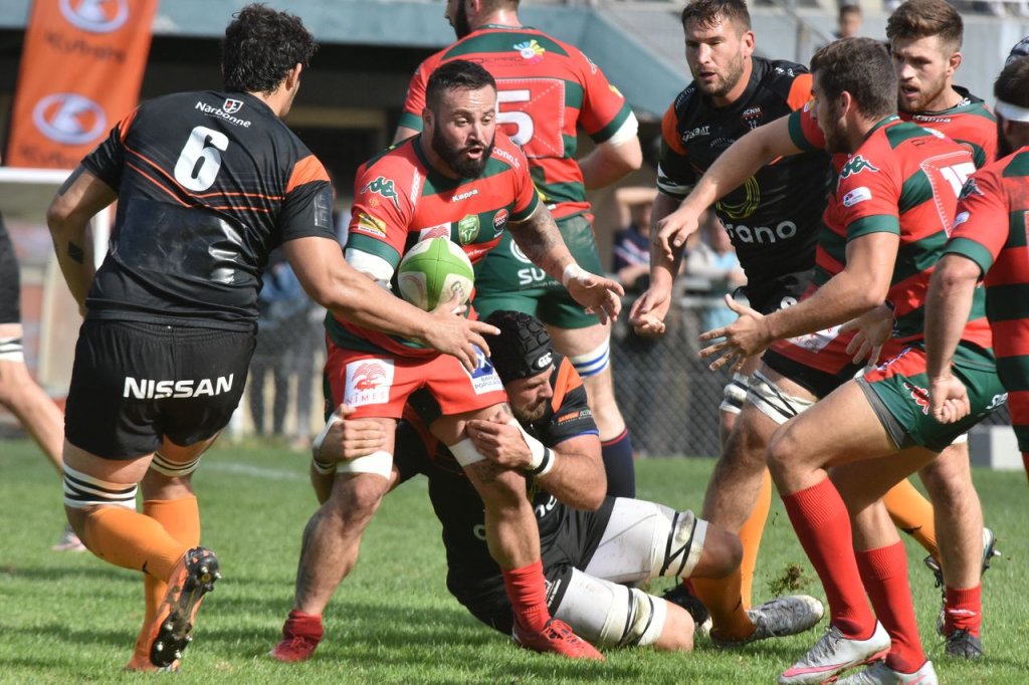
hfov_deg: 4.6
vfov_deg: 3.1
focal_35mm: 450
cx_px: 514
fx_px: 12858
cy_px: 342
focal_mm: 300
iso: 1000
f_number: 9
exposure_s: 1/2000
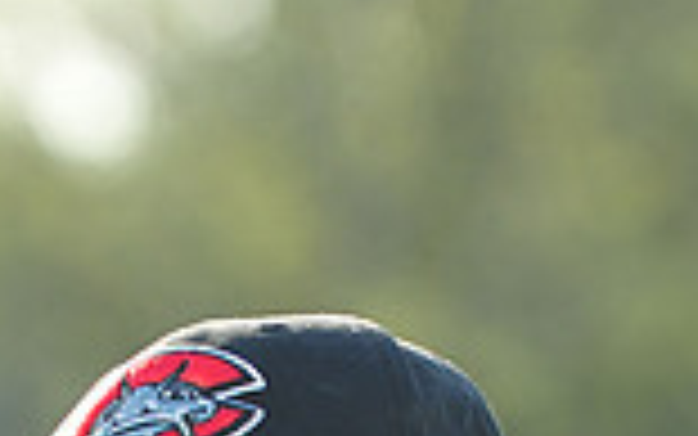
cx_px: 243
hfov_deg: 2.8
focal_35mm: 762
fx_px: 14501
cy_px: 809
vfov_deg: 1.7
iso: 400
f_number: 7.1
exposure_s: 1/400
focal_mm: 200
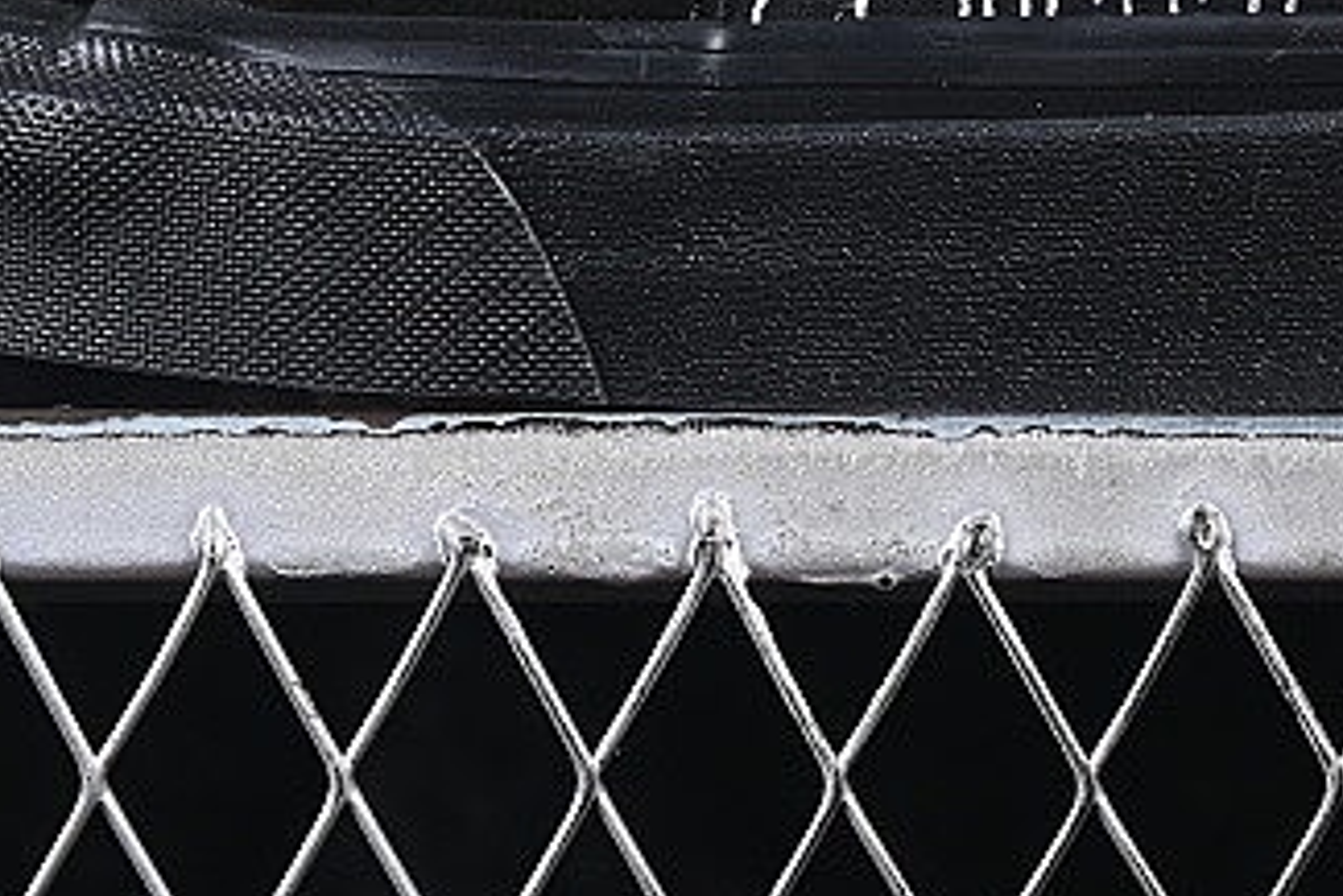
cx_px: 1029
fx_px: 9293
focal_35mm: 249
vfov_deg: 5.5
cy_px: -508
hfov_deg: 8.3
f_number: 6.3
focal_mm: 50
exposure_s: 1/60
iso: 160
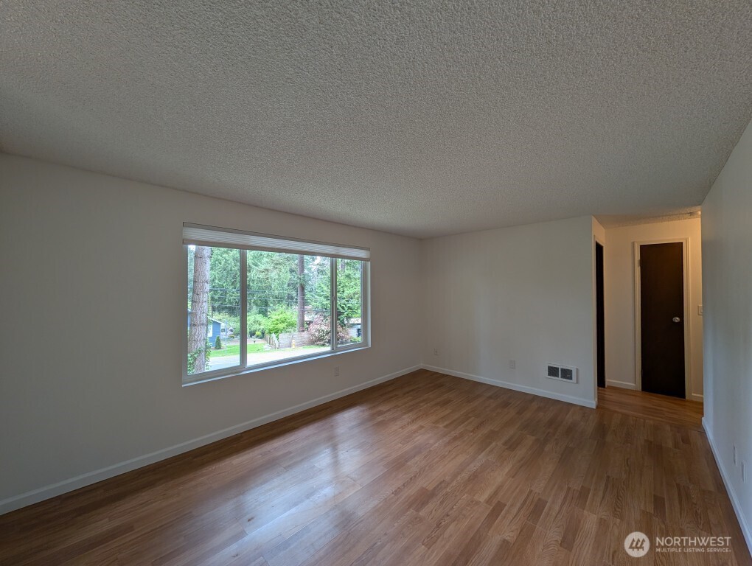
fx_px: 261
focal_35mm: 12
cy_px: 283
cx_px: 376
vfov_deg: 94.6
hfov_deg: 110.5
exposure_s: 1/120
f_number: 1.7
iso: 75
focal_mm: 2.02
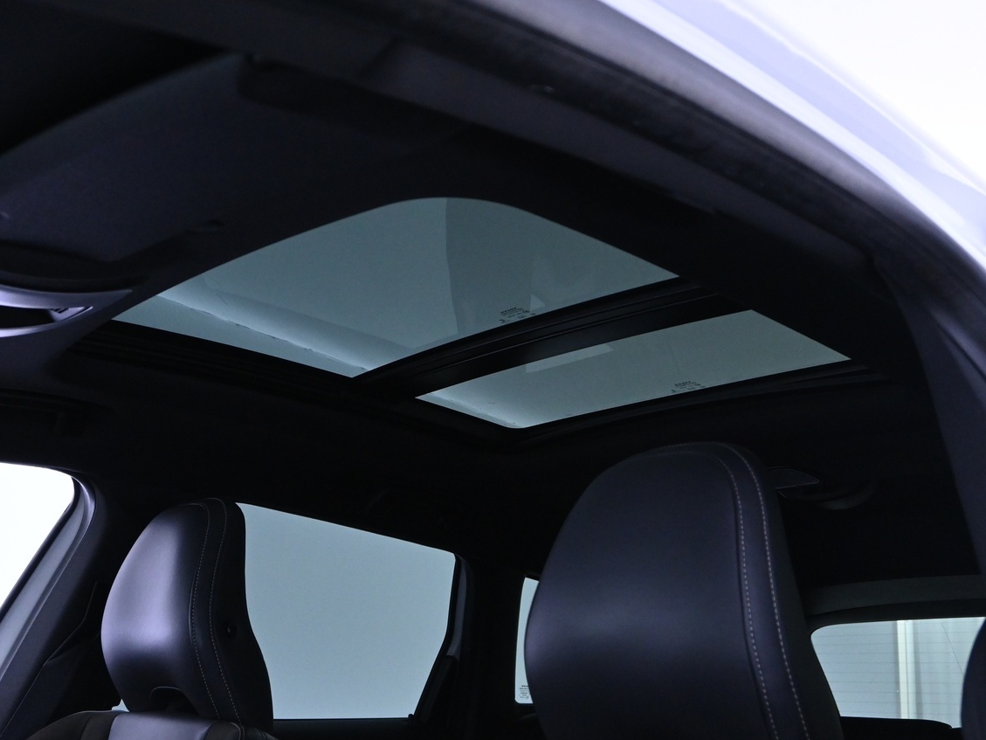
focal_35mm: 40
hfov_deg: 46.4
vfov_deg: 35.7
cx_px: 459
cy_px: 383
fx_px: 1149
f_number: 4.5
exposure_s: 1/30
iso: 2500
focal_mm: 19.5
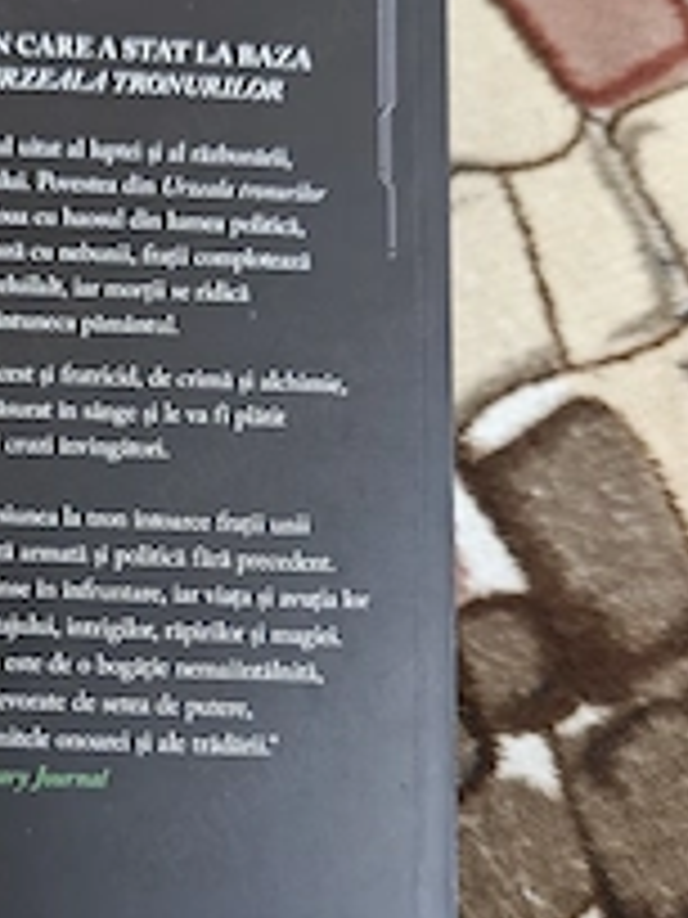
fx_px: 1193
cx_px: 36
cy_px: 459
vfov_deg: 42.1
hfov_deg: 30.4
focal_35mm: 45
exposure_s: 1/100
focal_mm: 6.06
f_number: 1.6
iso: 1000
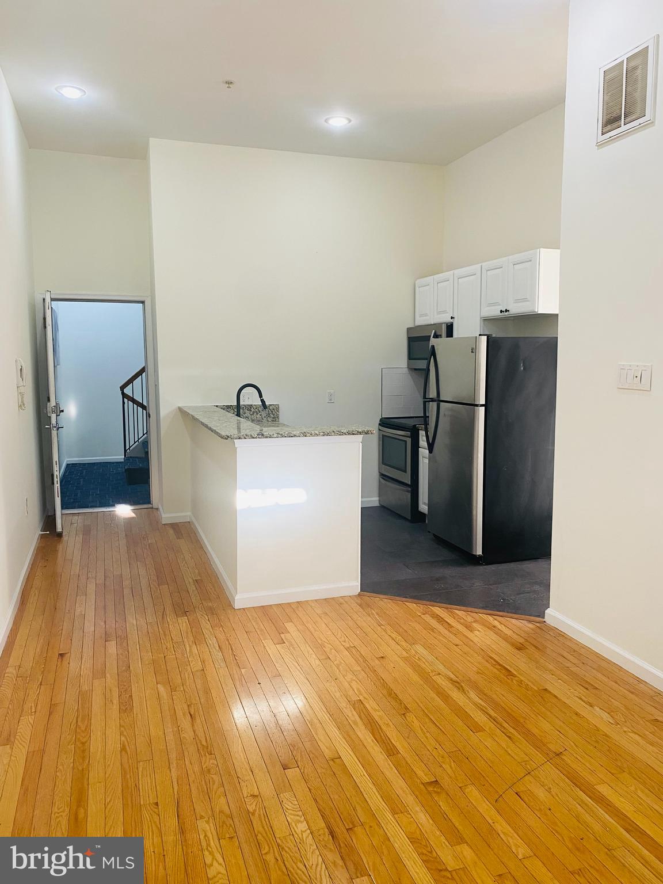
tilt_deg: -6.2
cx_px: 332
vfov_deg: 67.3
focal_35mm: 26
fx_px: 664
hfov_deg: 53.1
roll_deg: -0.4
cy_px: 442
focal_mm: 4.25
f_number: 1.8
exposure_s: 1/60
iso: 80
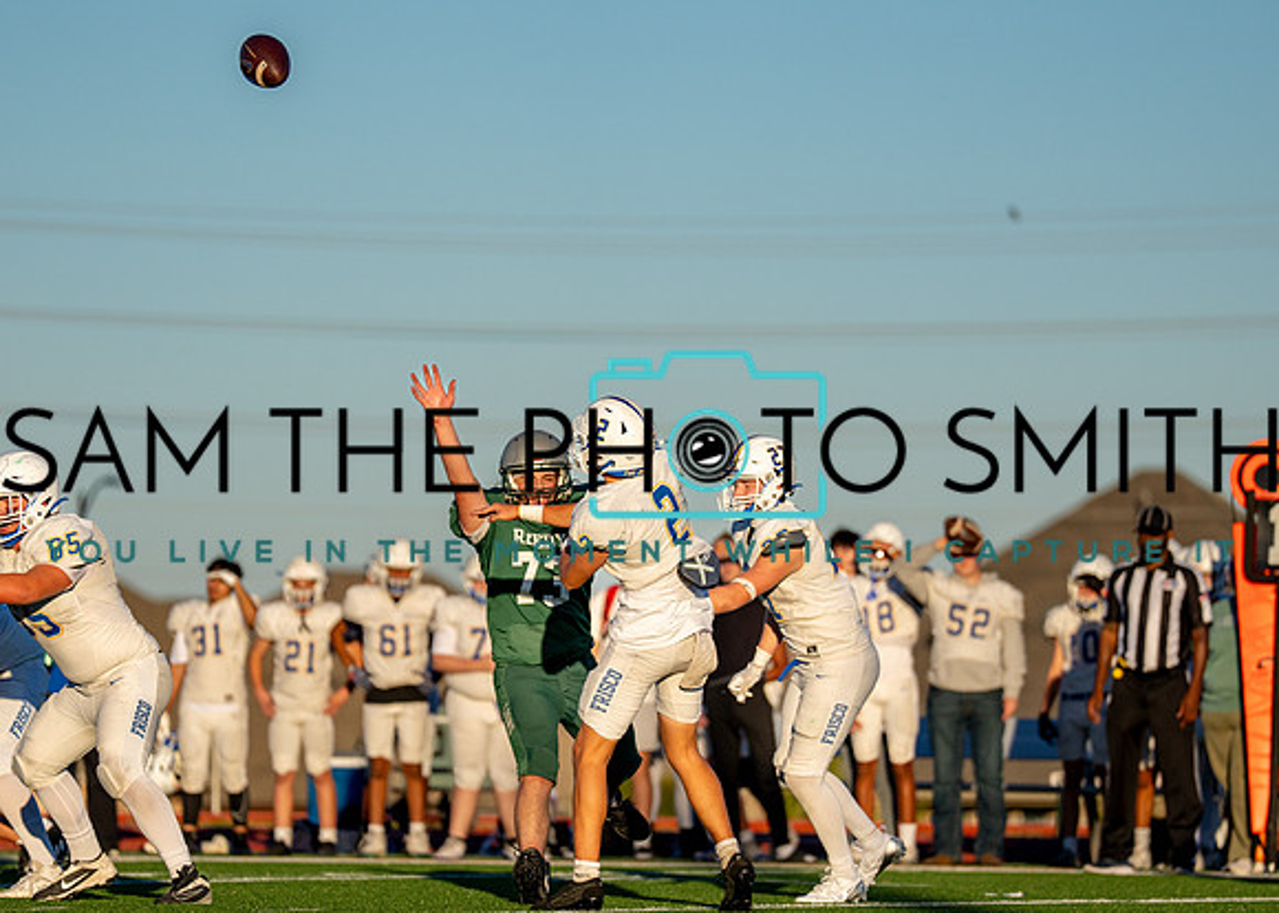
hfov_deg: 6.9
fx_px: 10651
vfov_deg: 4.9
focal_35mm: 293
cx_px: 591
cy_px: 532
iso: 200
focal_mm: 200
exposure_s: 1/5000
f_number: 2.8
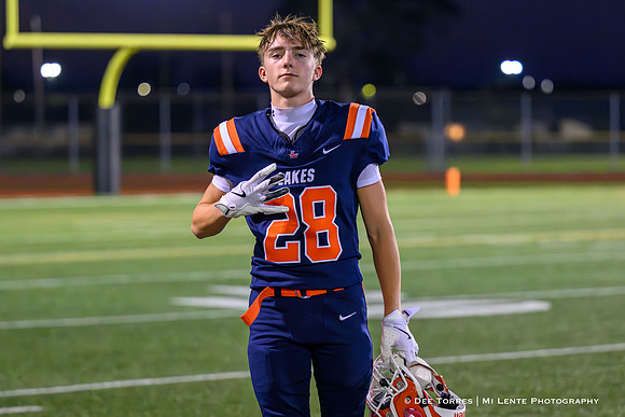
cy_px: 256
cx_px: 334
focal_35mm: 167
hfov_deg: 12.3
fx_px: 2893
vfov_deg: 8.2
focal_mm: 115
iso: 10000
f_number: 2.8
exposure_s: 1/400
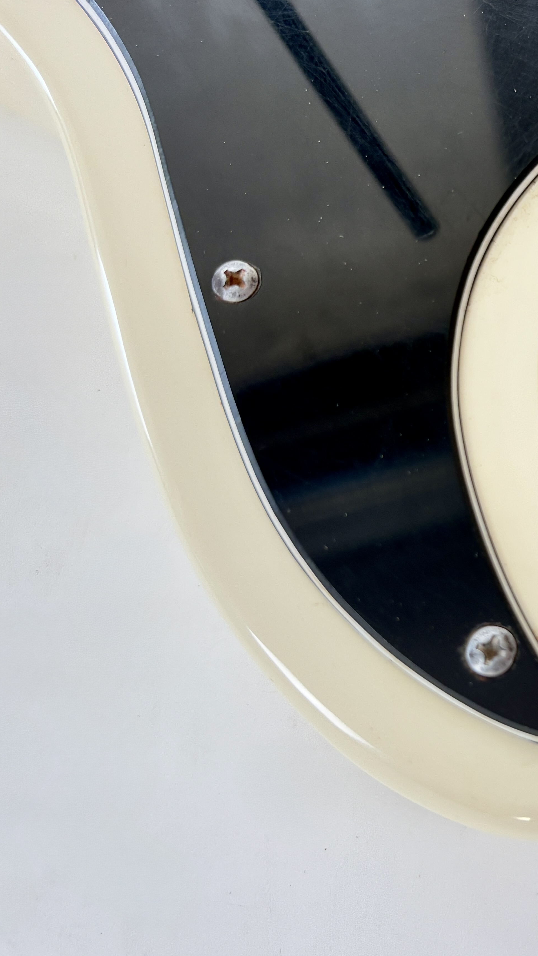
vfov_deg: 43.5
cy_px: 385
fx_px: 1192
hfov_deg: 23.1
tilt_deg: -69.1
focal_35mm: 47
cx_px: 658
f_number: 1.6
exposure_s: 1/50
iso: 80
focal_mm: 5.96
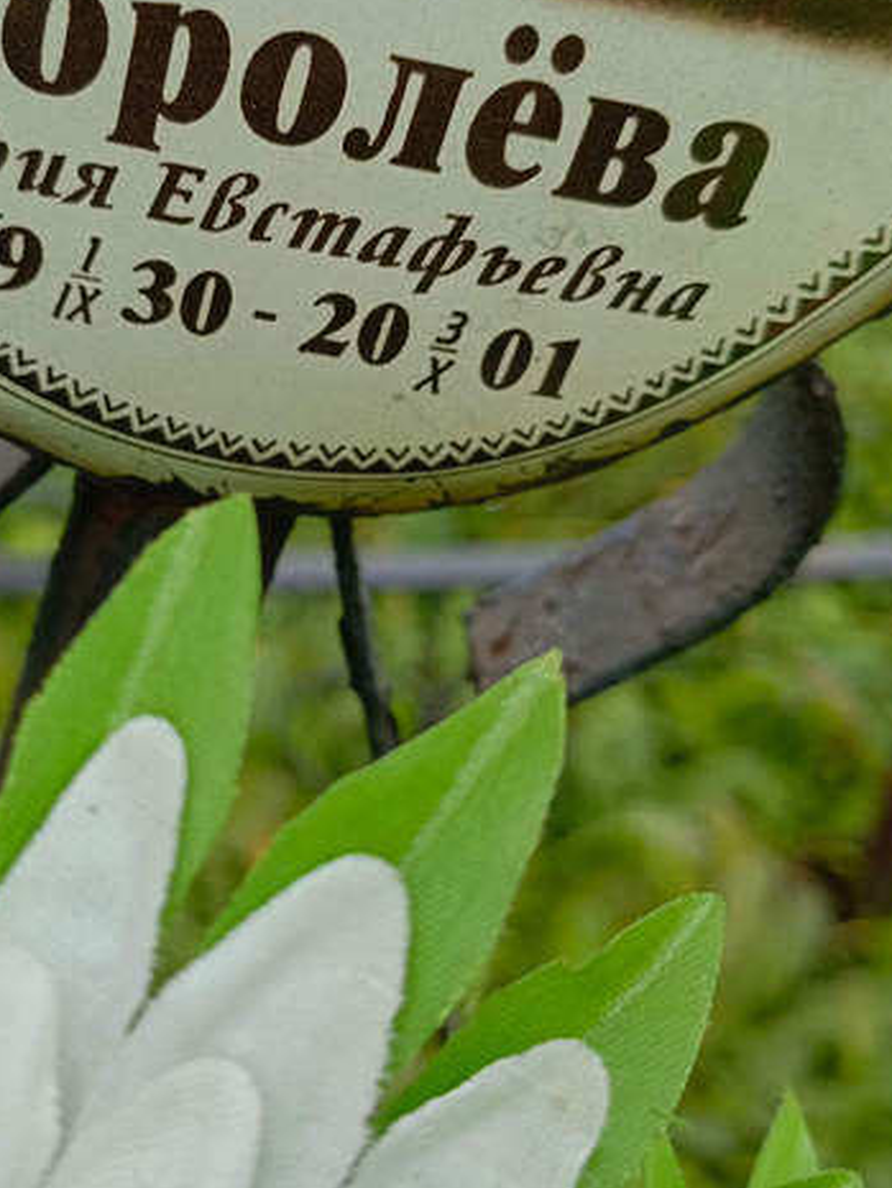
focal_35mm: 43
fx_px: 1477
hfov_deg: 33.2
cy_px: 462
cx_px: 276
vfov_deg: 43.6
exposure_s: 1/309
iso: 112
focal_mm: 4.76
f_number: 1.69
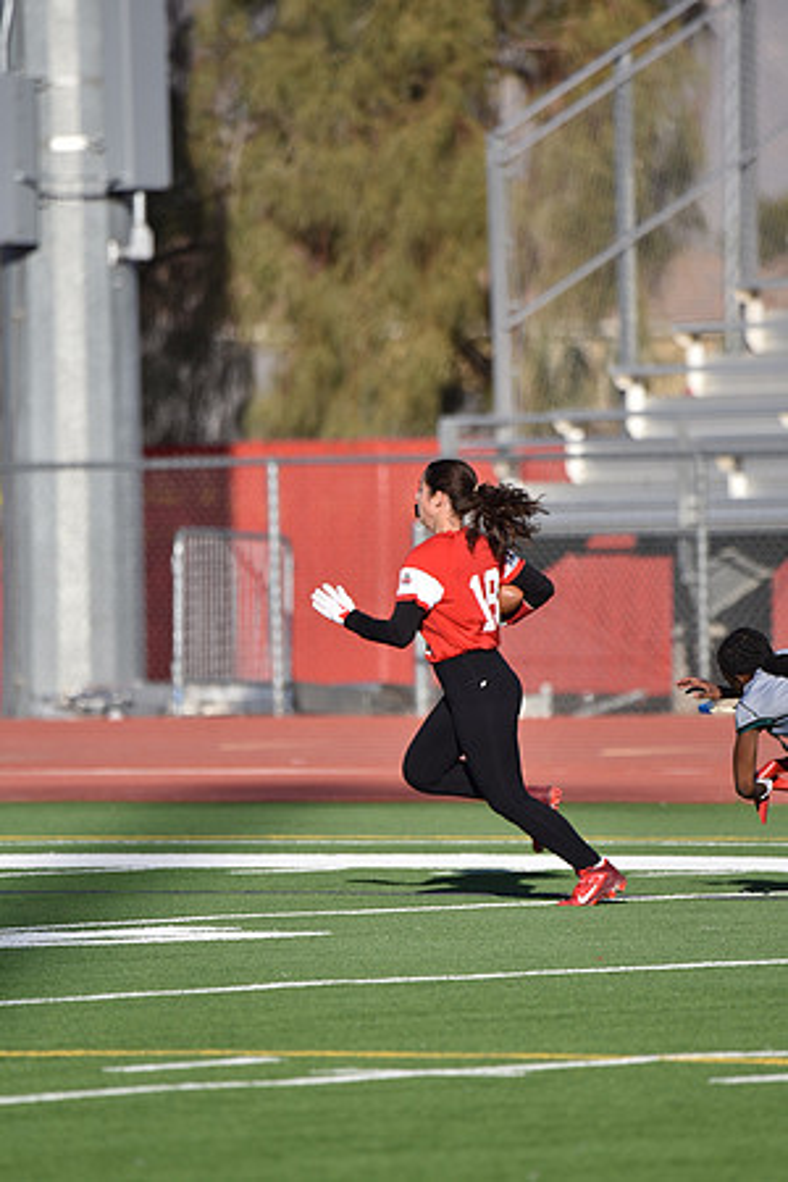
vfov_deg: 4.1
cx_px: 394
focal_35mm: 500
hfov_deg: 2.7
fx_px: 16415
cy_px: 591
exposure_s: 1/1000
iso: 180
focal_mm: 500
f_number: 6.3
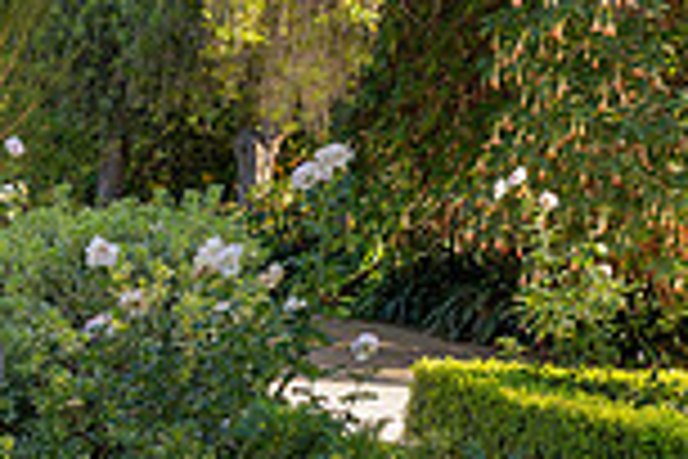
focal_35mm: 104
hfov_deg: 19.2
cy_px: 677
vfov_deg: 12.5
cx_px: 32
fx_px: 1987
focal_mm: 24
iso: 200
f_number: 4.5
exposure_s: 1/200
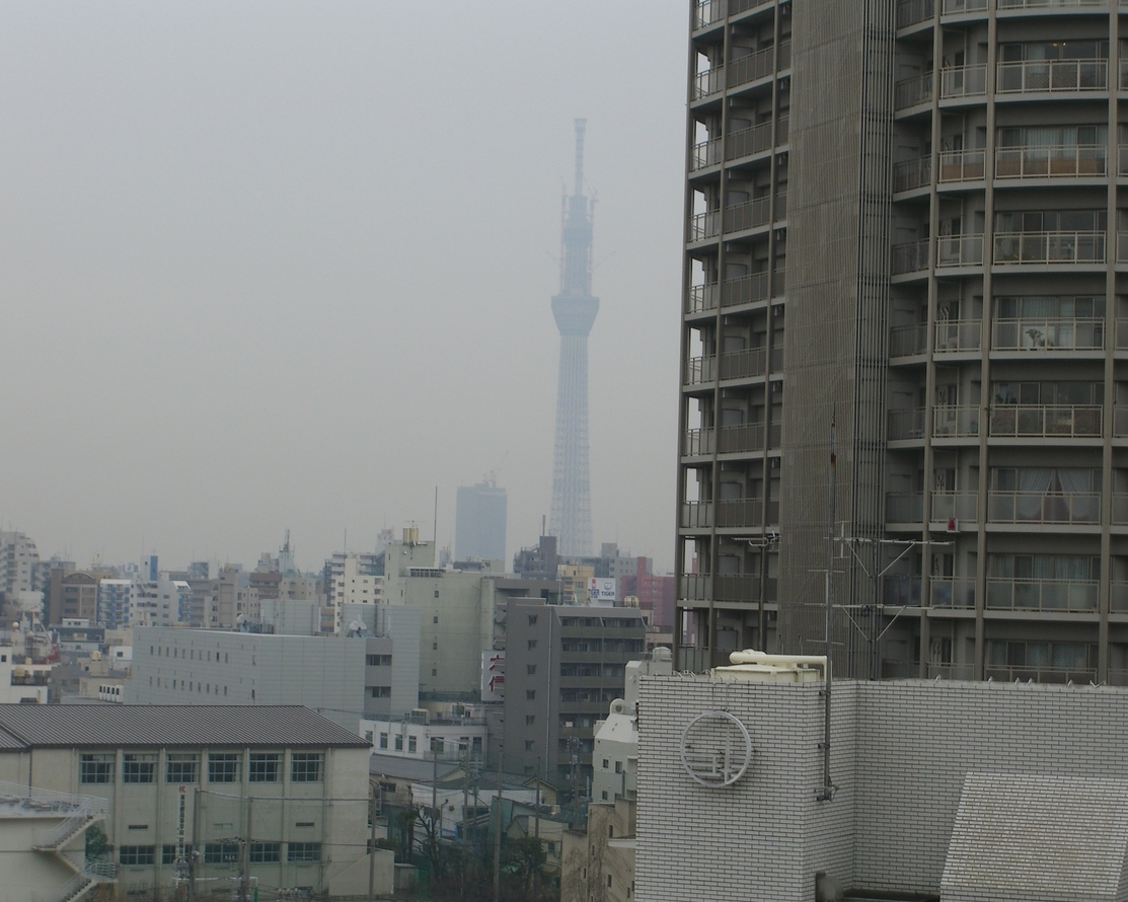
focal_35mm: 100
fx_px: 3338
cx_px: 556
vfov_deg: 15.4
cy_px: 453
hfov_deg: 19.2
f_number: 4.8
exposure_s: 1/200
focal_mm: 19.7
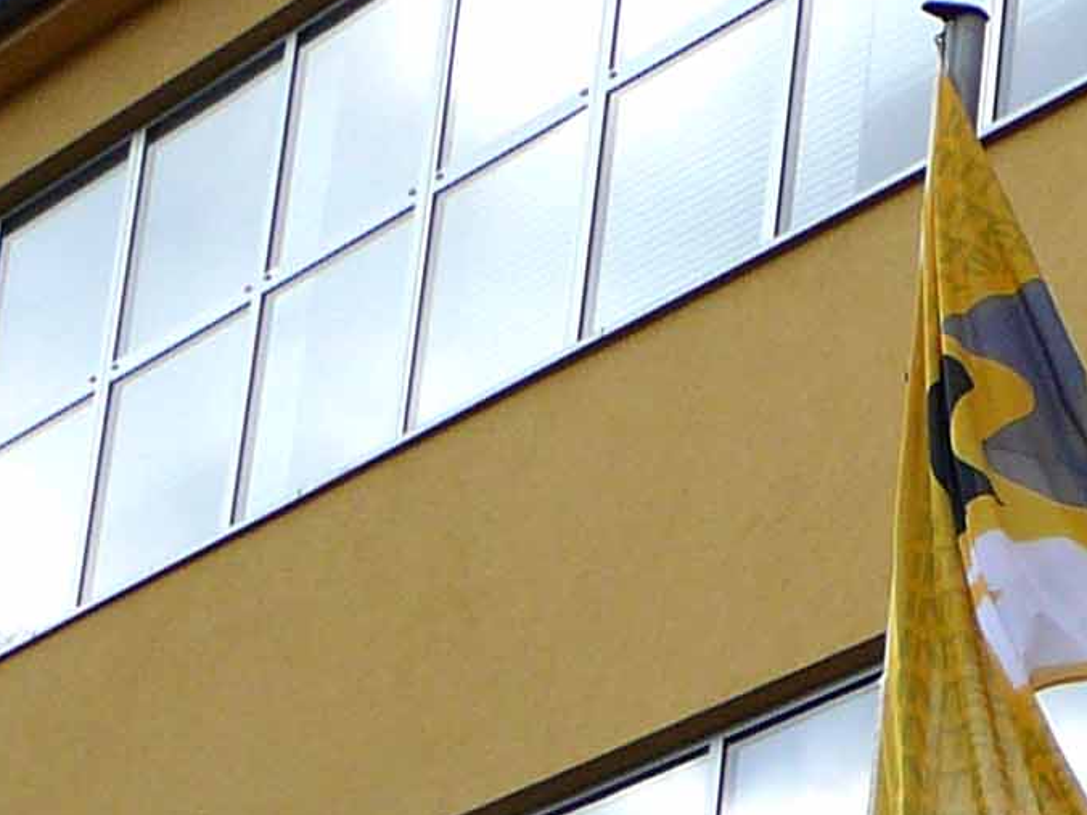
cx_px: 1965
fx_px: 6186
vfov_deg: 7.5
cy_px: 334
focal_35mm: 197
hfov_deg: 9.5
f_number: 3.4
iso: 80
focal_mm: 7.8
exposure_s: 1/500
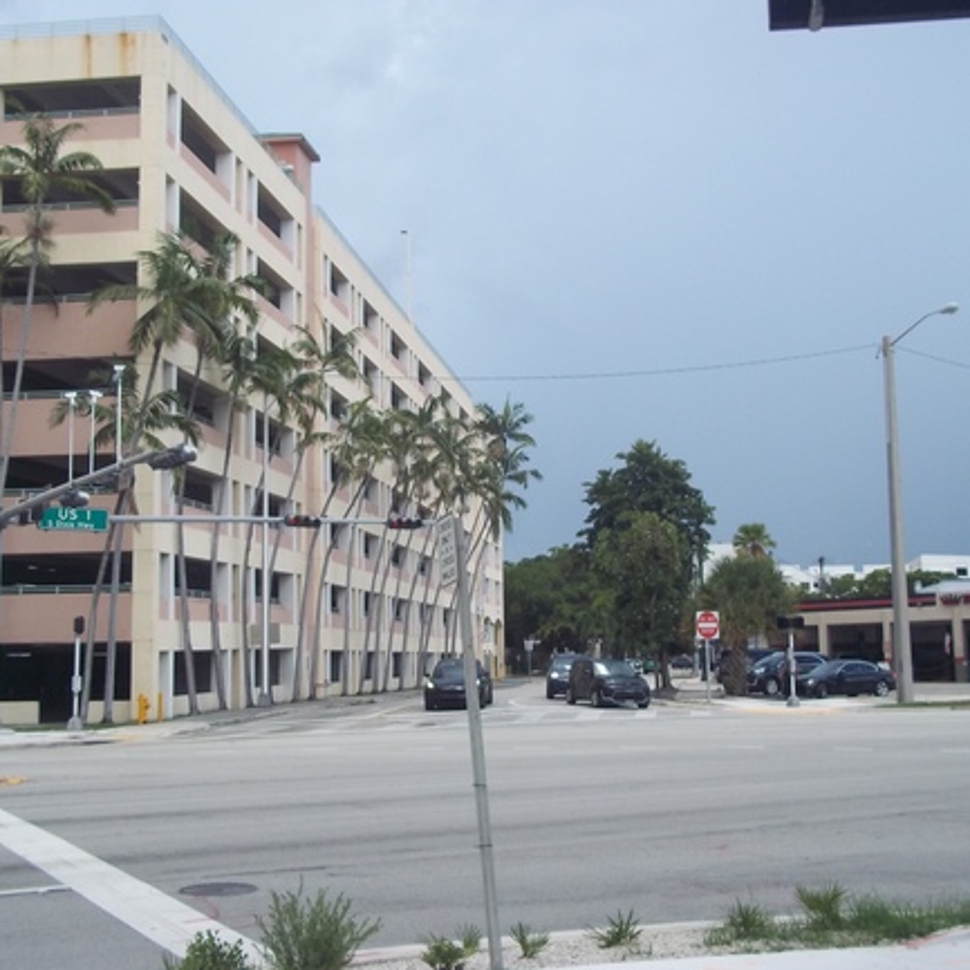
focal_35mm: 47
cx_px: 468
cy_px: 435
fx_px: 1490
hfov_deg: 36.1
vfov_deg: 36.0
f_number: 8
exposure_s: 1/100
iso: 80
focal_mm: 6.5
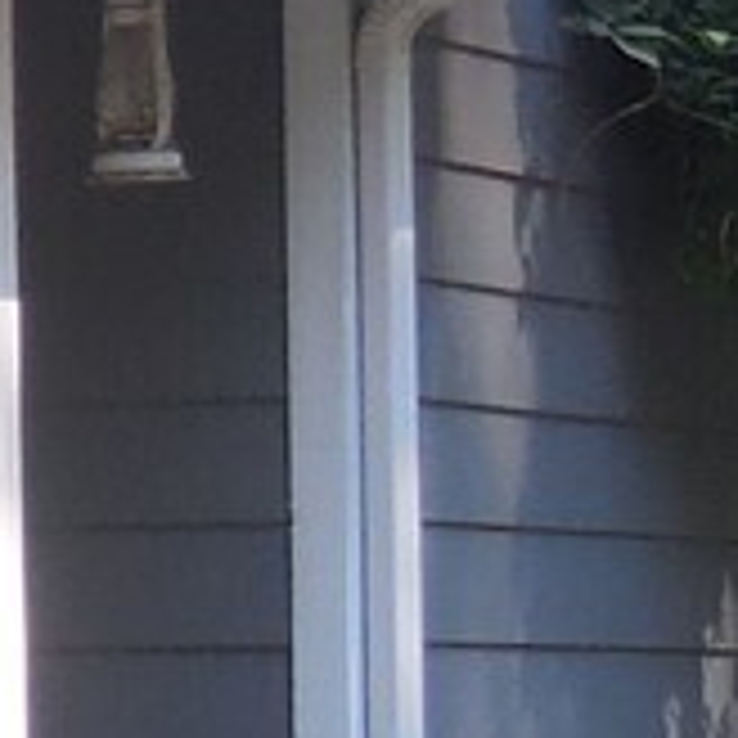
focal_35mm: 285
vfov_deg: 6.1
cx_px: -1404
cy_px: 500
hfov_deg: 5.8
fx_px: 6874
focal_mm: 5.9
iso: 125
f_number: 3.7
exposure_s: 1/40
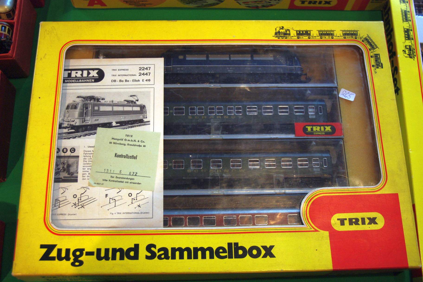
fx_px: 493
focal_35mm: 42
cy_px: 141
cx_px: 212
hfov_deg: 46.4
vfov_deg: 31.9
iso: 400
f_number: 4
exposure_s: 1/30
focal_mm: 28
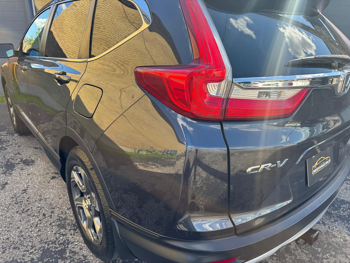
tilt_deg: -20.9
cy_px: 132
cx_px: 175
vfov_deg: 56.8
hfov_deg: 71.6
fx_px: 243
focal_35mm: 24
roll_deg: -0.8
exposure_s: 1/633
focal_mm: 6.76
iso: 80
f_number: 1.78
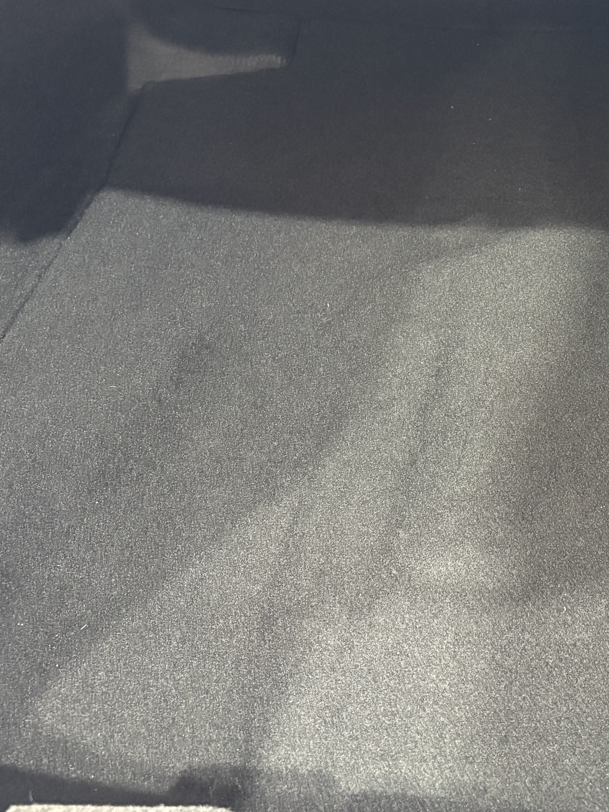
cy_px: 281
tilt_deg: -36.3
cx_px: 560
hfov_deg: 28.4
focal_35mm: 49
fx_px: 1149
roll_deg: +0.4
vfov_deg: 38.5
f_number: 1.6
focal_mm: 5.96
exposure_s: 1/30
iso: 640
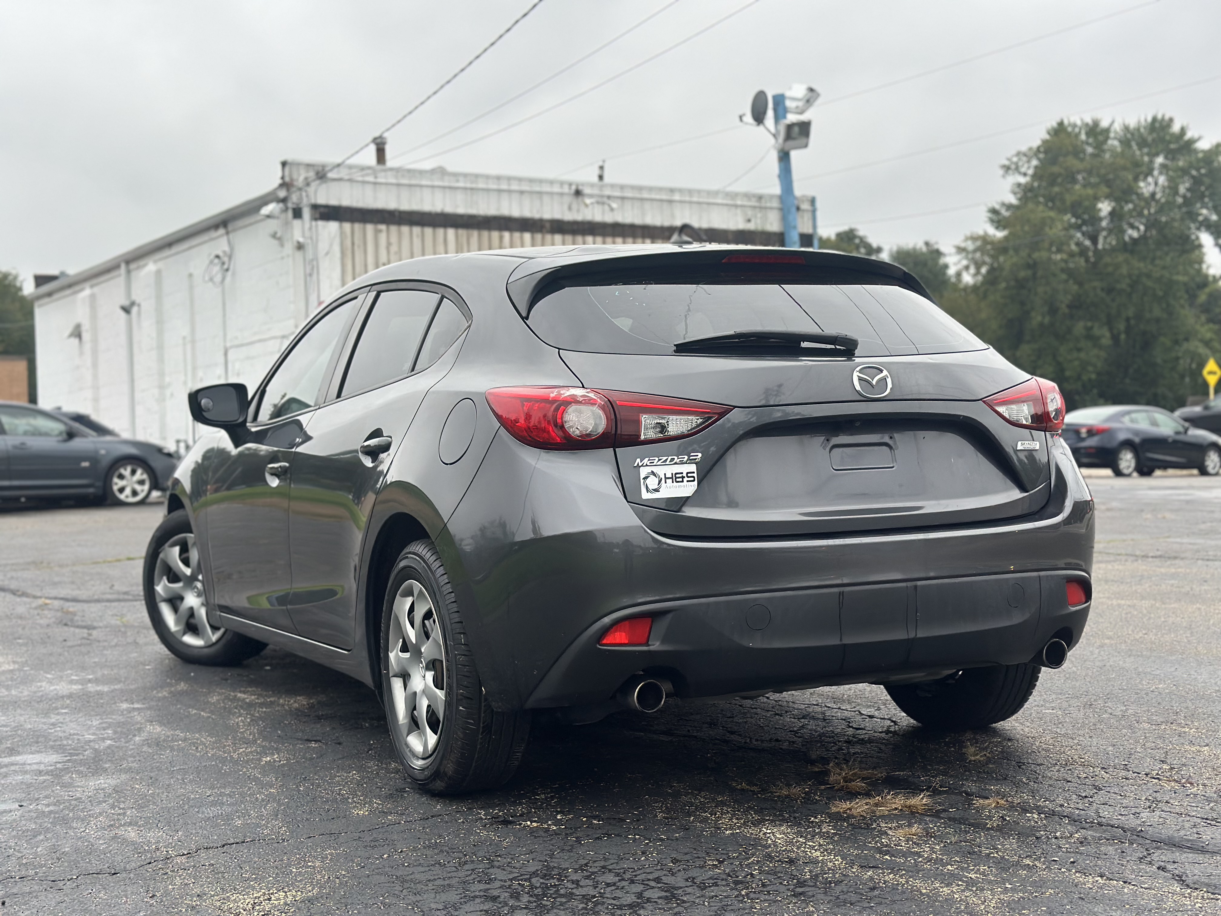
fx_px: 1693
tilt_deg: +0.7
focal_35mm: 48
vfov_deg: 30.3
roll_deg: +2.1
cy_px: 458
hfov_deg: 39.7
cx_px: 610
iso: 125
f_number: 1.78
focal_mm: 6.86
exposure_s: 1/72
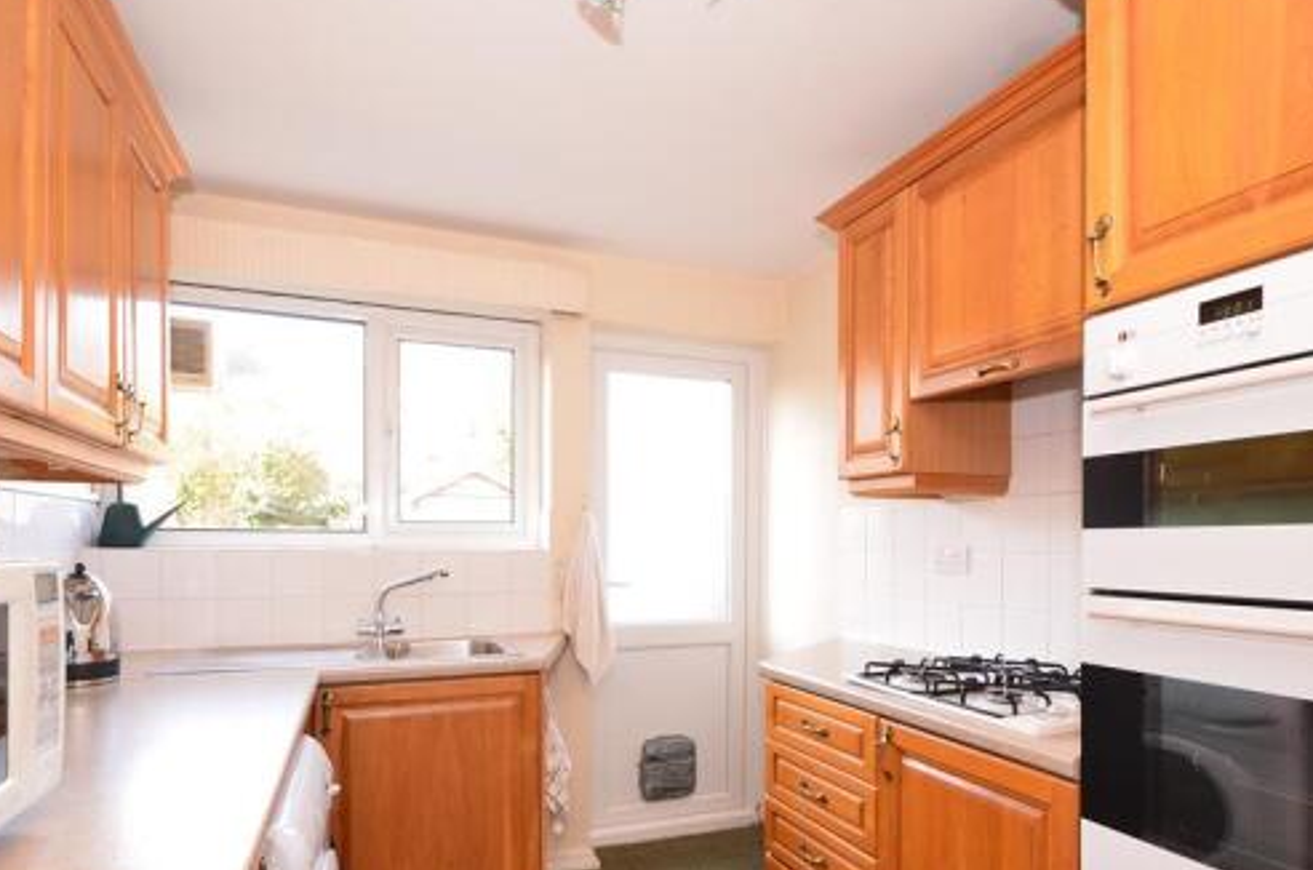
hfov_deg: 84.1
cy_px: 539
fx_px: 728
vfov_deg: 61.0
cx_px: 667
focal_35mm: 20
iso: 400
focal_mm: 10
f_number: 8
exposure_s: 1/13
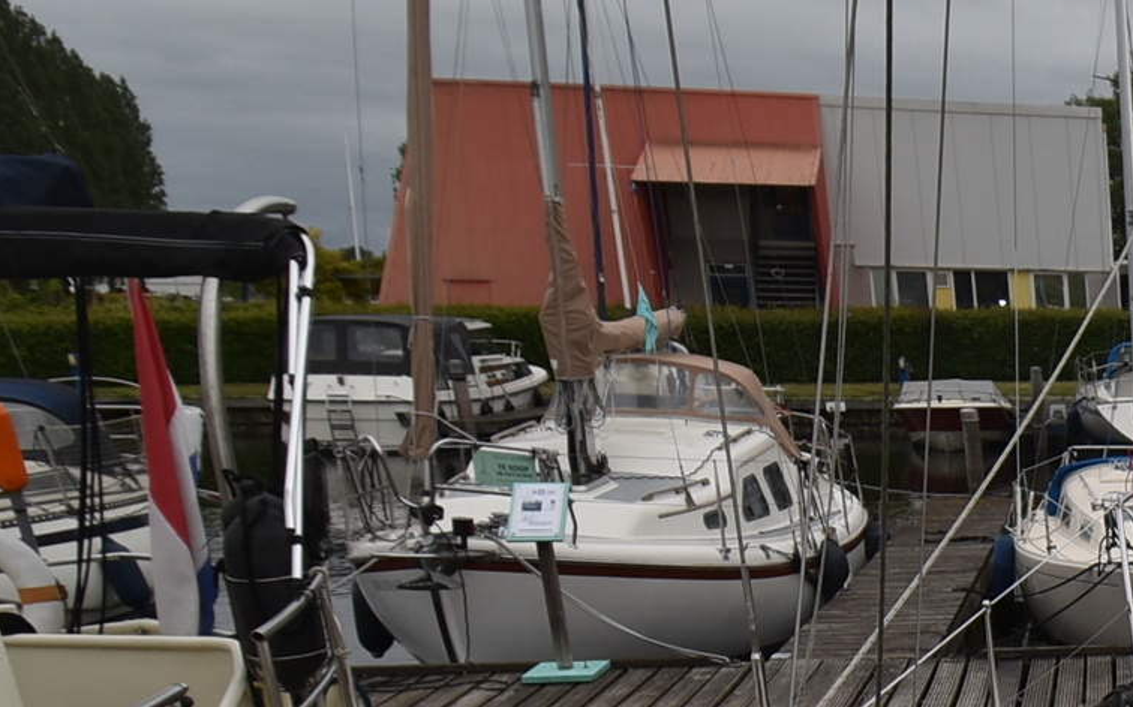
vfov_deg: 21.3
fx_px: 1719
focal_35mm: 56
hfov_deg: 28.3
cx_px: 1559
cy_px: 892
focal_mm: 11
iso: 100
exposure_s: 1/200
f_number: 7.1
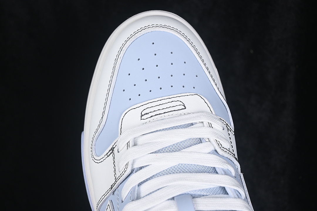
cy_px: 106
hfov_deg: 27.0
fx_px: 660
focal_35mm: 75
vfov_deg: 18.2
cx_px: 158
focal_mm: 50
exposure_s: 1/80
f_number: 7.1
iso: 160
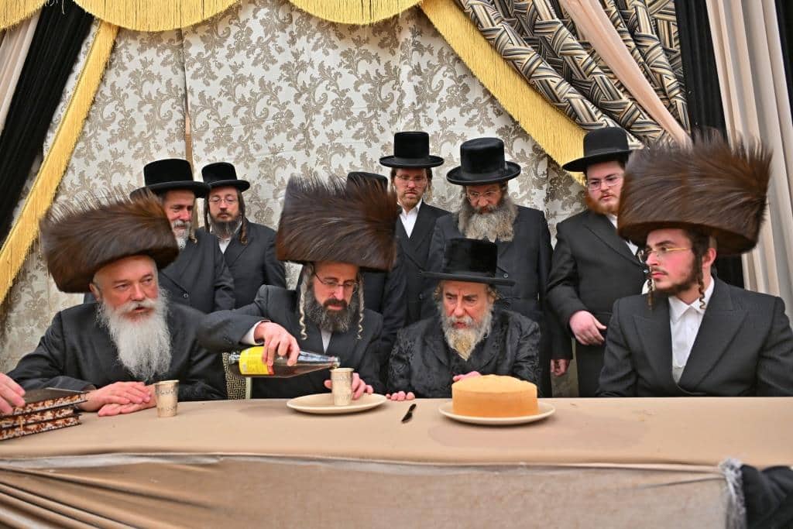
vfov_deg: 53.1
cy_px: 264
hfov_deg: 73.7
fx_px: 529
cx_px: 396
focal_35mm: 24
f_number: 4
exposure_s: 1/250
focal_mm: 24
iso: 800
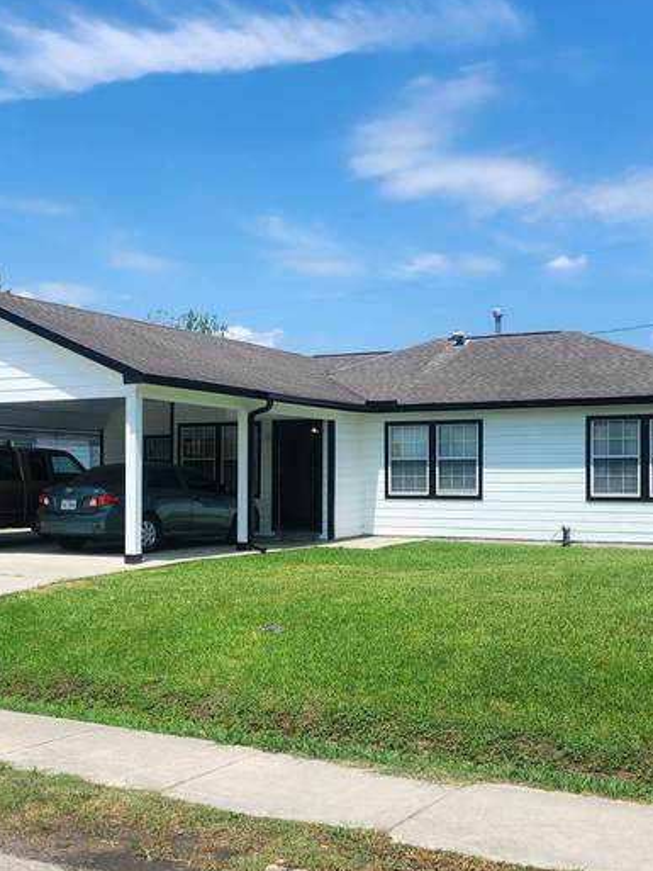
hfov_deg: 33.5
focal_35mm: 43
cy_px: 467
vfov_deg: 43.8
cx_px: 270
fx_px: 1081
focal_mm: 5.54
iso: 25
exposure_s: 1/2088
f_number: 1.8
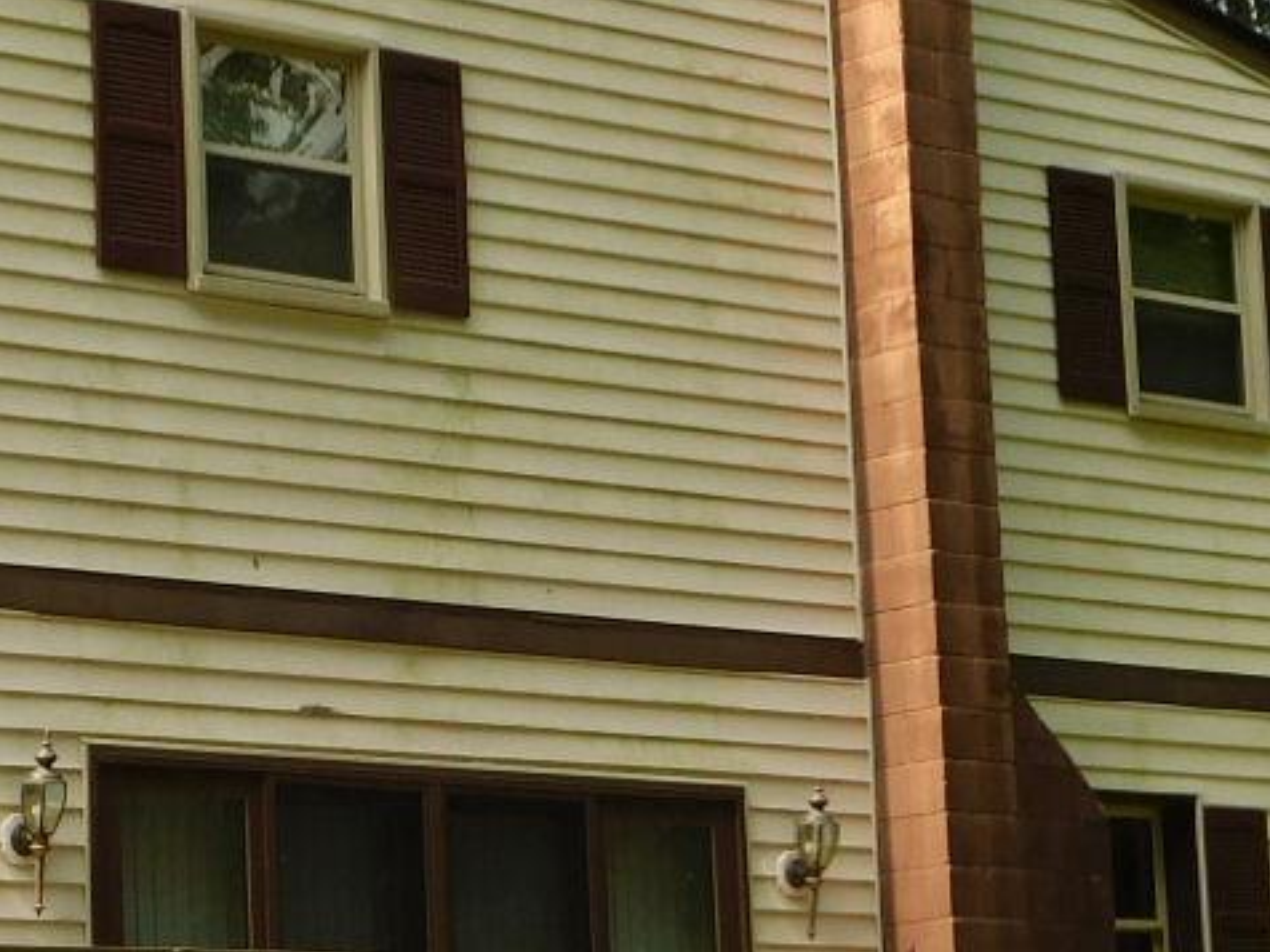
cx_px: 334
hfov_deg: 16.2
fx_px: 4439
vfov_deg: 12.2
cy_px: 635
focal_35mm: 121
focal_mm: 6.3
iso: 125
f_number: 3.5
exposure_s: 1/500
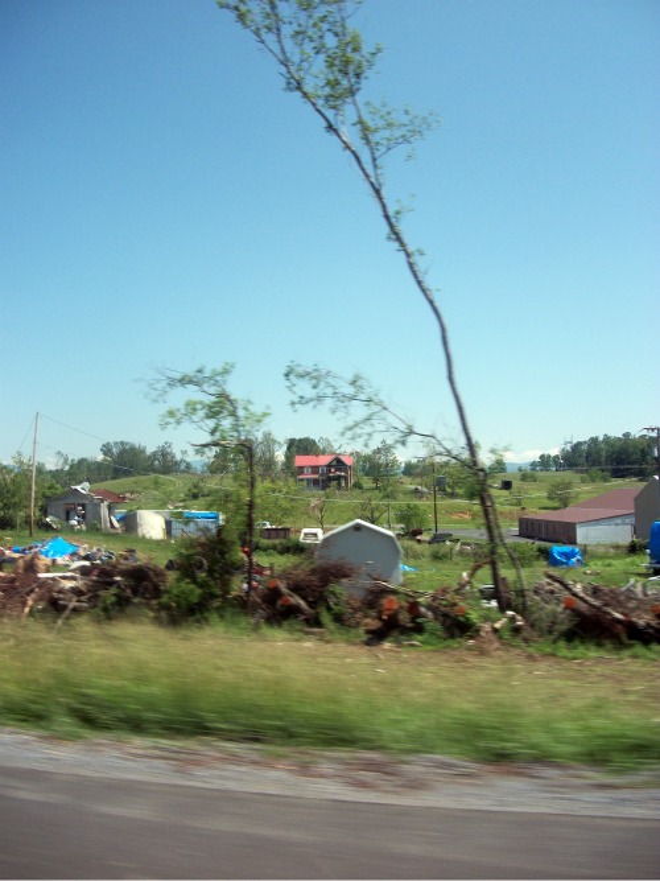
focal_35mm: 32
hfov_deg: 44.1
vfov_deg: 56.8
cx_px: 330
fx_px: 814
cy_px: 440
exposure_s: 1/200
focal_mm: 5.7
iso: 80
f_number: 8.8
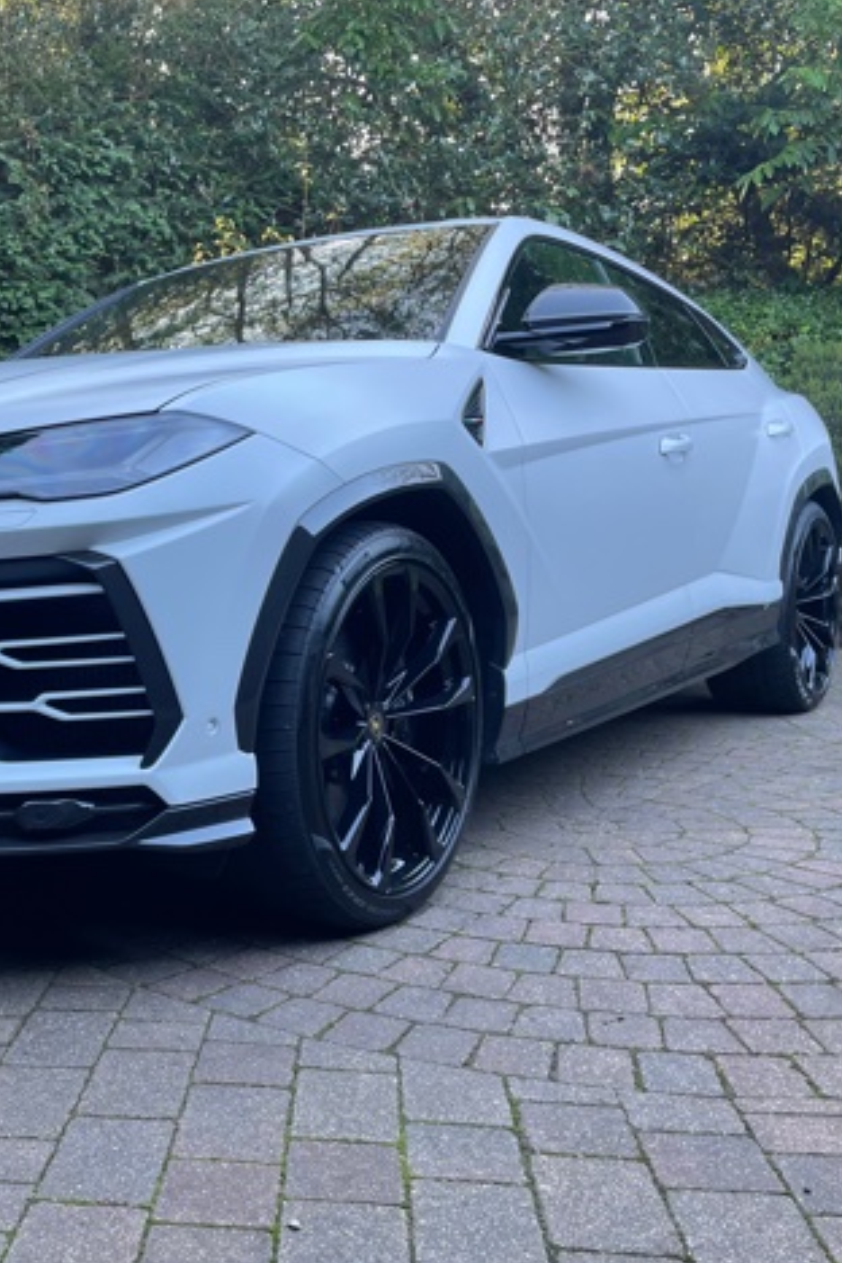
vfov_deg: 51.9
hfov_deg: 34.7
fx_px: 1298
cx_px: 151
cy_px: 634
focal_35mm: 37
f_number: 1.6
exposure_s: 1/121
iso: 64
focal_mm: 4.2
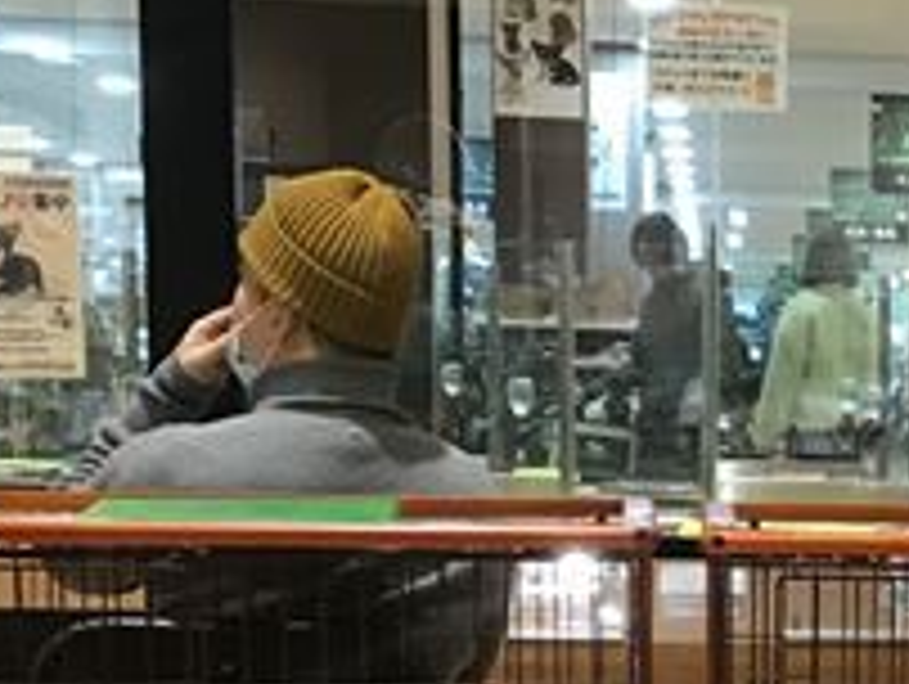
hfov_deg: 20.3
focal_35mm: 92
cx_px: 994
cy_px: 706
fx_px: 2419
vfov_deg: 15.7
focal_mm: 3.3
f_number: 2.4
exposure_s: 1/30
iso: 80
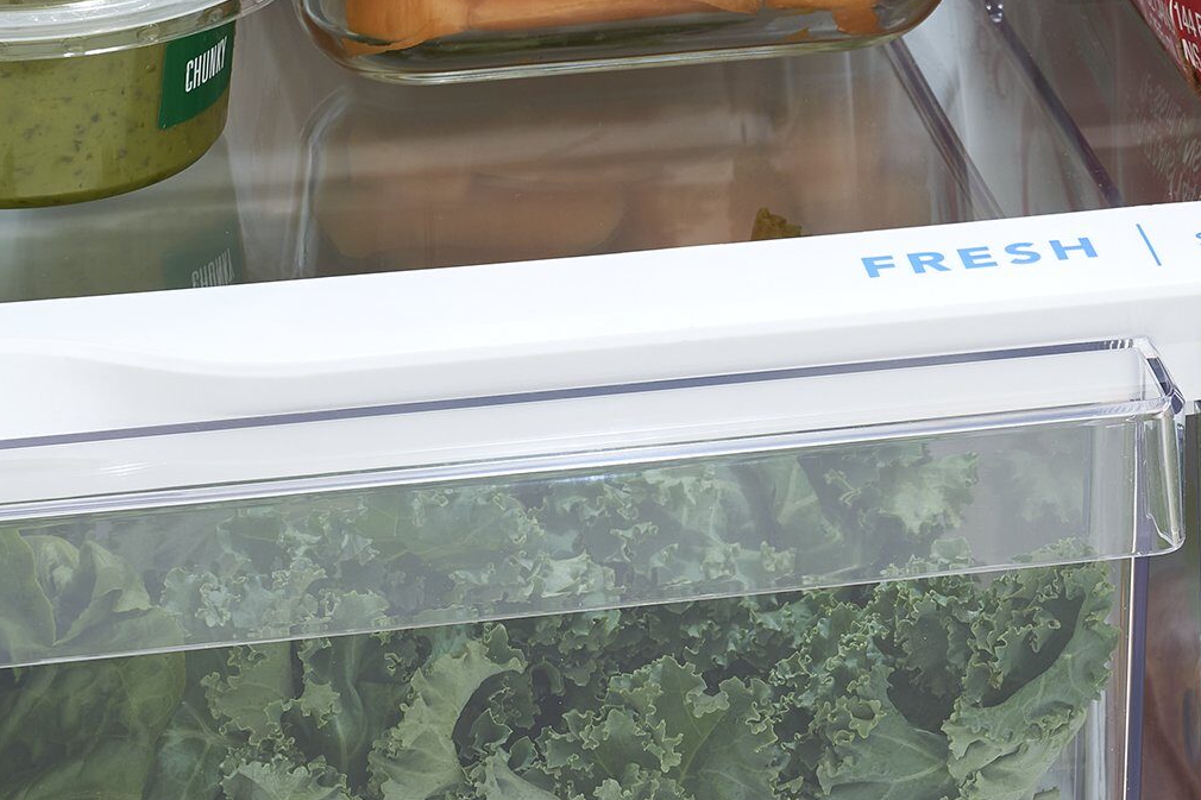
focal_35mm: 208
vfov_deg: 6.6
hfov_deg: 9.8
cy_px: 593
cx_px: 1113
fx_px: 6938
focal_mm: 70
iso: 200
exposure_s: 1/1.59
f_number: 11
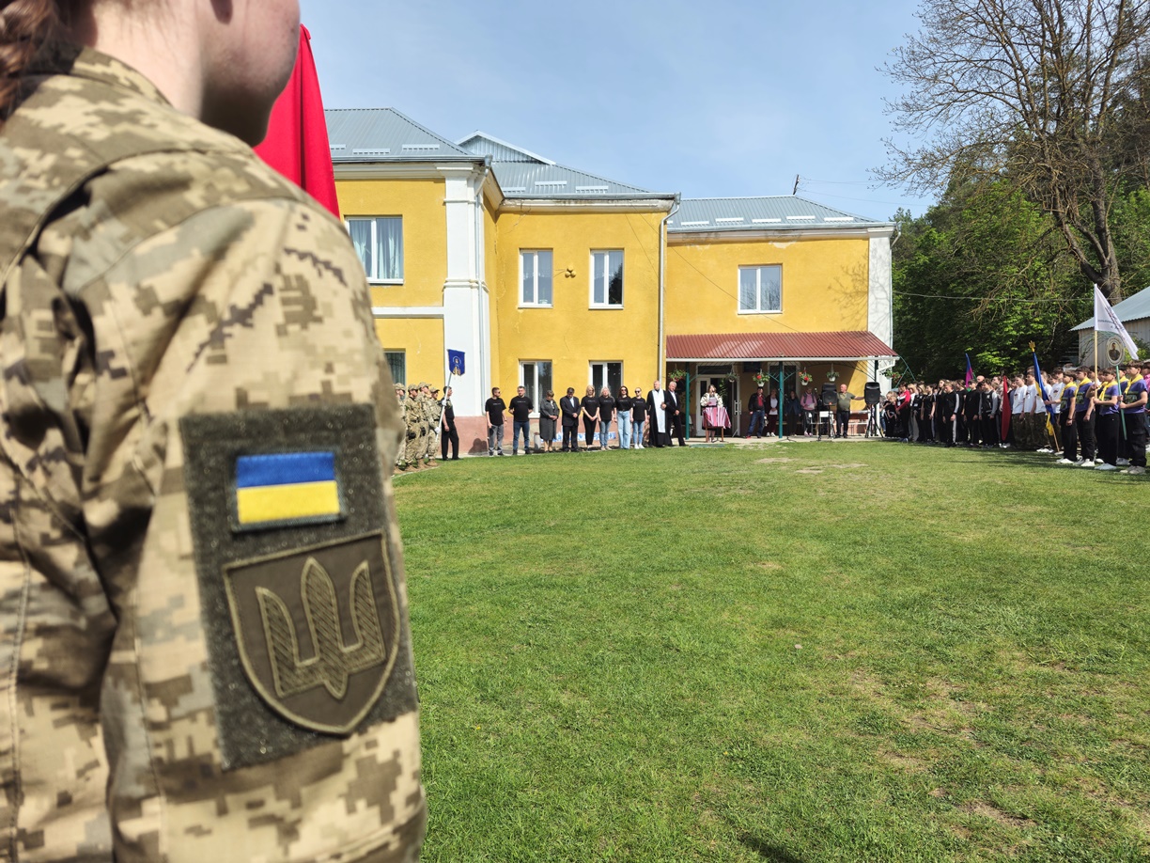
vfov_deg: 58.9
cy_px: 432
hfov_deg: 73.9
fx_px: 764
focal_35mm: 23
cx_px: 575
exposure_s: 1/1860
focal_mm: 5.54
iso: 50
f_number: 1.8
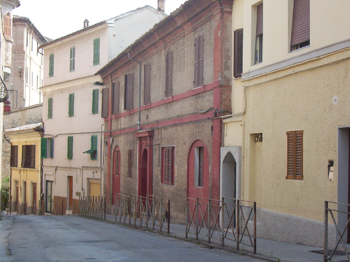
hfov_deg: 30.3
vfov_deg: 22.9
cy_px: 131
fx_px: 647
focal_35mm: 64
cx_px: 175
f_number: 3.54
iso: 100
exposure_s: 1/561
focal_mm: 9.98
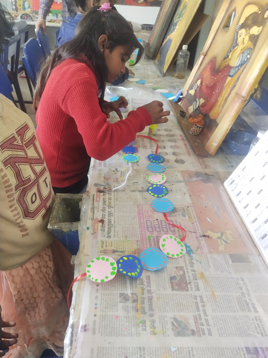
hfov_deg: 46.8
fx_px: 310
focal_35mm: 30
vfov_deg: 60.0
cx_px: 134
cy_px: 179
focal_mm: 3.95
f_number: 1.8
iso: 455
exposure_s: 1/50
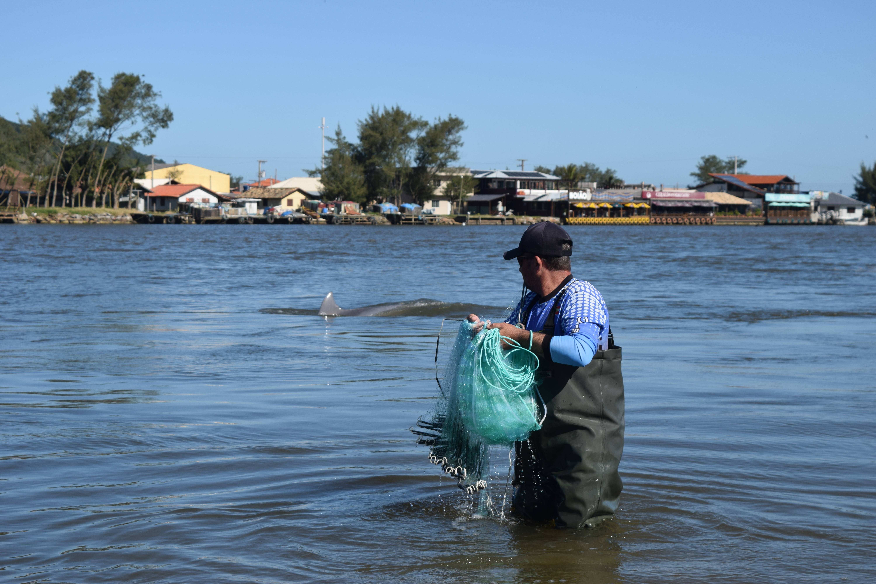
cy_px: 292
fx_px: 1752
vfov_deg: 18.9
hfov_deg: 28.1
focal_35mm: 72
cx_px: 438
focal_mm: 48
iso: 200
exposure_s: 1/800
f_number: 8
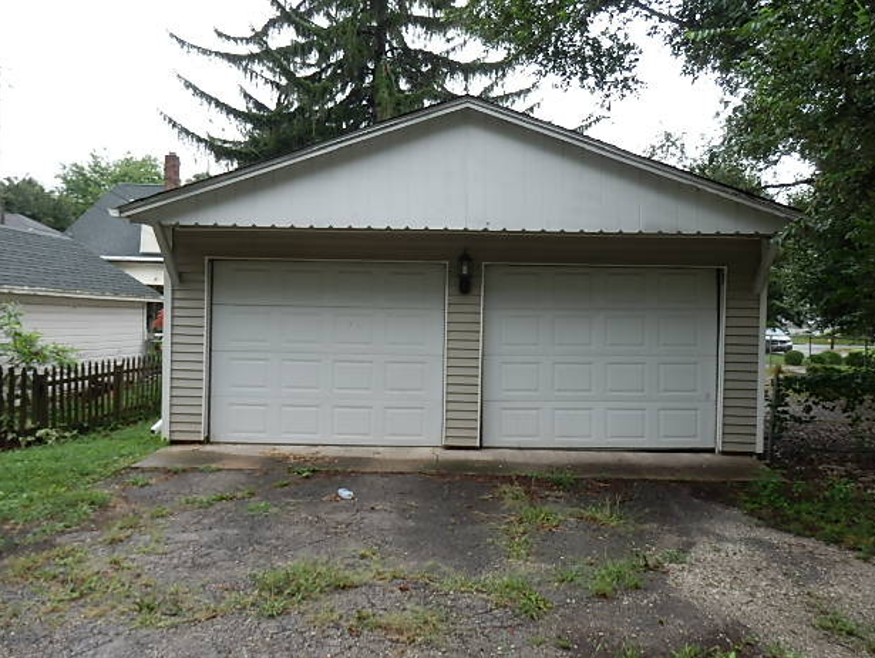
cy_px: 319
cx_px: 452
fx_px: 658
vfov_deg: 53.1
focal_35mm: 26
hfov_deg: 67.3
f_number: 3
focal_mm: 4.5
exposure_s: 1/125
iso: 80
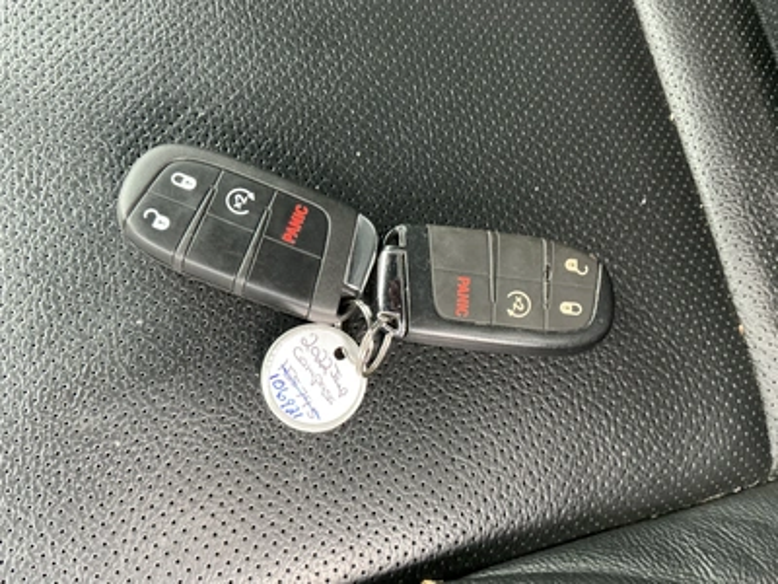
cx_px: 389
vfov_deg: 49.7
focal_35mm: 28
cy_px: 292
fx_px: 629
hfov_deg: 63.4
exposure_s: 1/45
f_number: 1.8
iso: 320
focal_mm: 3
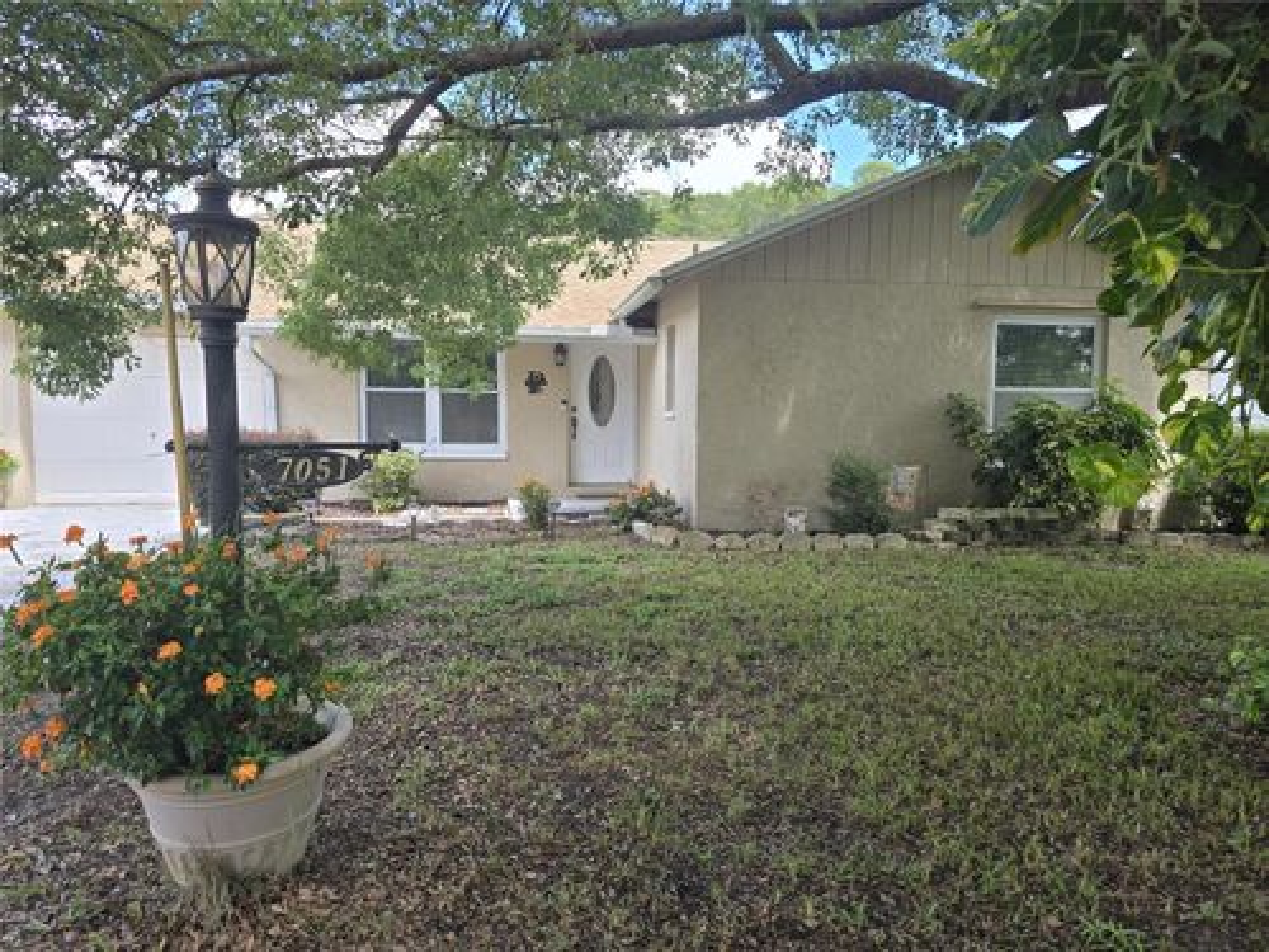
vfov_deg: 58.9
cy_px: 476
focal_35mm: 23
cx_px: 634
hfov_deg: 73.9
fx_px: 843
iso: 16
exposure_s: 1/180
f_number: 1.7
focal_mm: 6.3
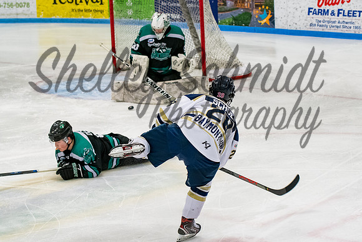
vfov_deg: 11.3
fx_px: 1222
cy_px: 112
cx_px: 209
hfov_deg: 16.8
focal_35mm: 121
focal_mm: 70
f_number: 3.5
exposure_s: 1/800
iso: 2500
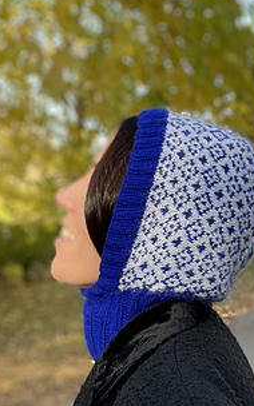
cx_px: 162
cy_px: 238
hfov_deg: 19.4
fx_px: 742
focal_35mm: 67
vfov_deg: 30.6
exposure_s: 1/121
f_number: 2.2
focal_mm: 2.71
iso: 50
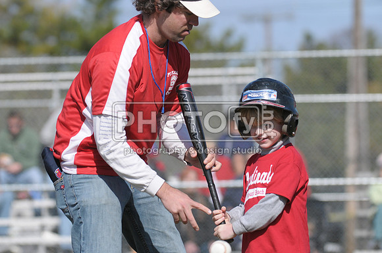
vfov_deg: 4.6
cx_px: 191
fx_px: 3179
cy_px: 126
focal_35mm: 300
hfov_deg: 6.9
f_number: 4.5
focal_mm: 200
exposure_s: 1/2500
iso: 400
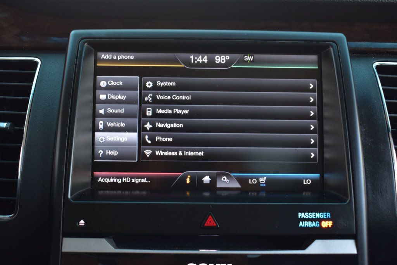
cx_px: 198
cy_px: 132
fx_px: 513
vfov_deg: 28.9
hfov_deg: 42.3
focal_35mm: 46
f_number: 6.3
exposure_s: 1/20
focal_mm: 31
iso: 400
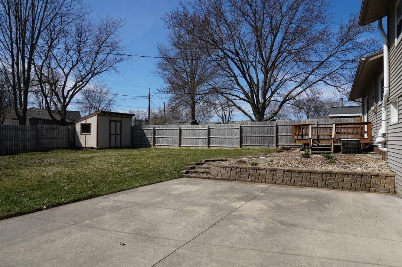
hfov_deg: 73.8
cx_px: 201
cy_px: 134
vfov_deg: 53.0
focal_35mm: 24
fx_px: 268
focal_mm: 16
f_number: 11
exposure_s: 1/200
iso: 100
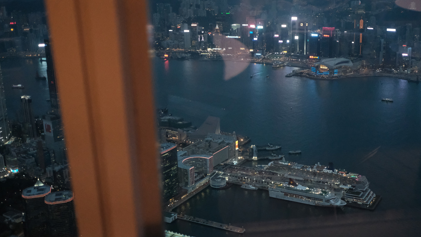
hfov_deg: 42.6
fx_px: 536
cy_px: 117
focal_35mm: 48
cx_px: 265
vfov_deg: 24.9
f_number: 2
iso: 5000
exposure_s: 1/250
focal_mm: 23
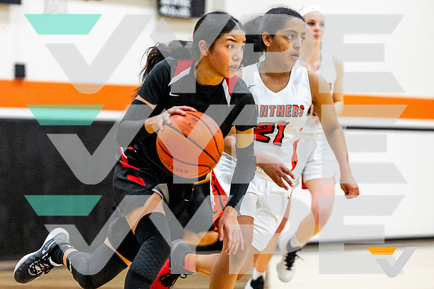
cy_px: 169
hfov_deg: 16.1
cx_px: 210
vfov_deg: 10.8
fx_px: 1537
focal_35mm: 128
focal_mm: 85
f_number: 2.8
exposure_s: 1/1250
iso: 2000
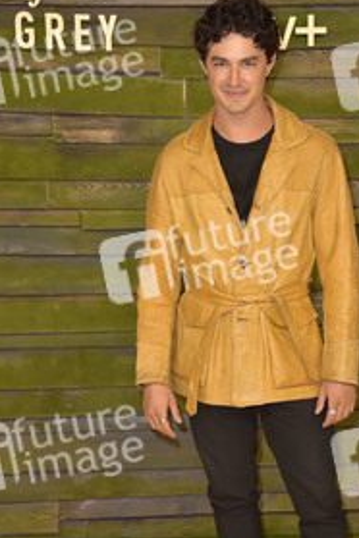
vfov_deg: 22.8
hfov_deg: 15.3
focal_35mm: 89
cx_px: 256
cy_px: 355
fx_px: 1331
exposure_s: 1/250
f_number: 7.1
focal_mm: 62
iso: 320
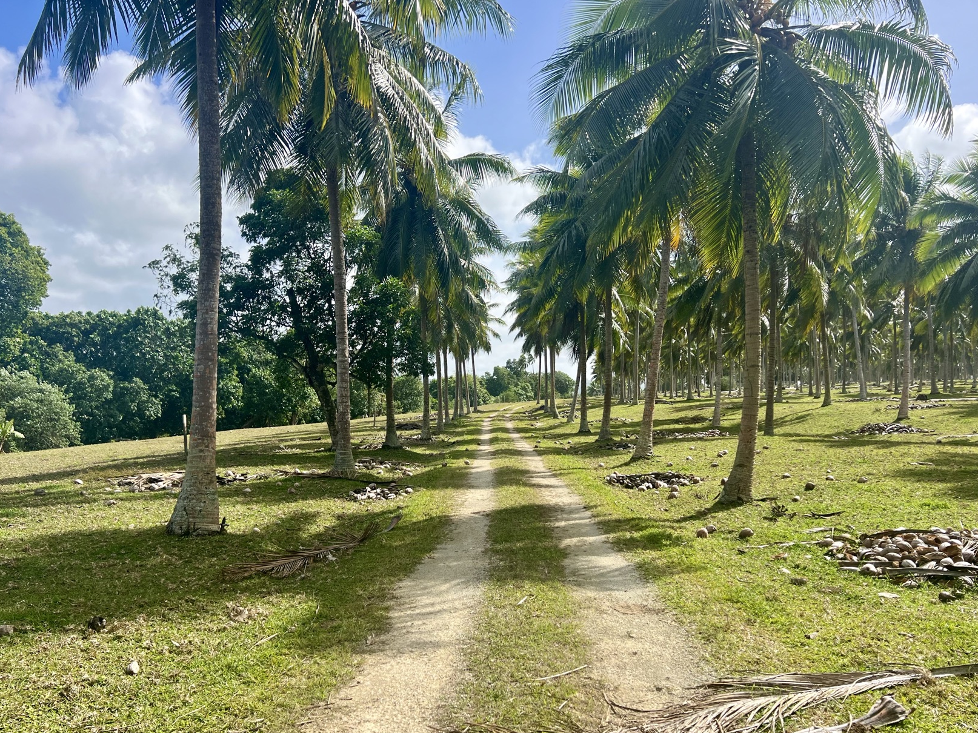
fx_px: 819
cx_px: 481
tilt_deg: -0.9
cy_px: 407
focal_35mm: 29
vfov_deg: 48.1
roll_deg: +1.8
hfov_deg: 61.7
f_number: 1.5
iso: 50
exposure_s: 1/3356
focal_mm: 5.7
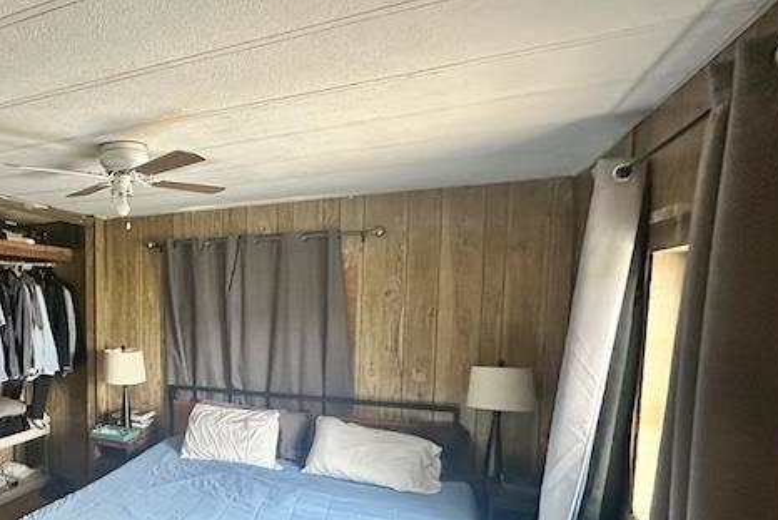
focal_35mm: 25
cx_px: 134
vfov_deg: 50.5
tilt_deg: -3.9
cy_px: 341
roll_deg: +0.5
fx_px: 540
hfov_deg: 63.9
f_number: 2.2
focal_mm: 2.22
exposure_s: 1/60
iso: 1250
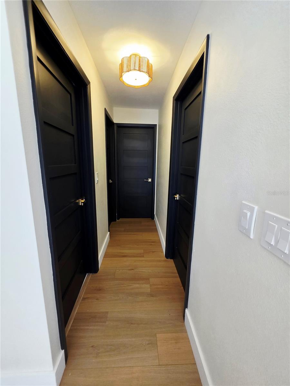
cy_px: 193
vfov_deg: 106.2
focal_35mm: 13
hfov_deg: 89.9
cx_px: 145
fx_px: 145
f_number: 1.9
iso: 160
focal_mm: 2.2
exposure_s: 1/60.2
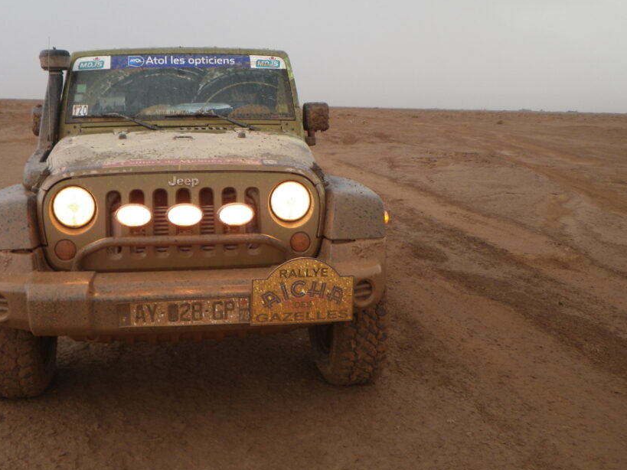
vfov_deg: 40.5
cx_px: 253
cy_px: 191
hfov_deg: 52.3
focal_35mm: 35
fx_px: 634
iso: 80
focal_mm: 5
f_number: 3.5
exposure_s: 1/80
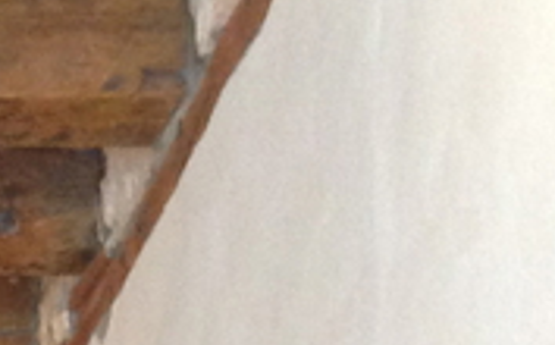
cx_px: -599
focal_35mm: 214
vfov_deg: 5.4
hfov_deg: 9.2
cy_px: 1374
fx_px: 3232
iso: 200
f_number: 2.4
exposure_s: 1/20
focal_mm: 4.12
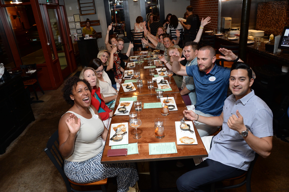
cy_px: 96
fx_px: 192
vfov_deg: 53.0
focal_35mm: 24
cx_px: 144
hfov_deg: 73.8
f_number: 7.1
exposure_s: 1/60
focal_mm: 24
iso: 1250
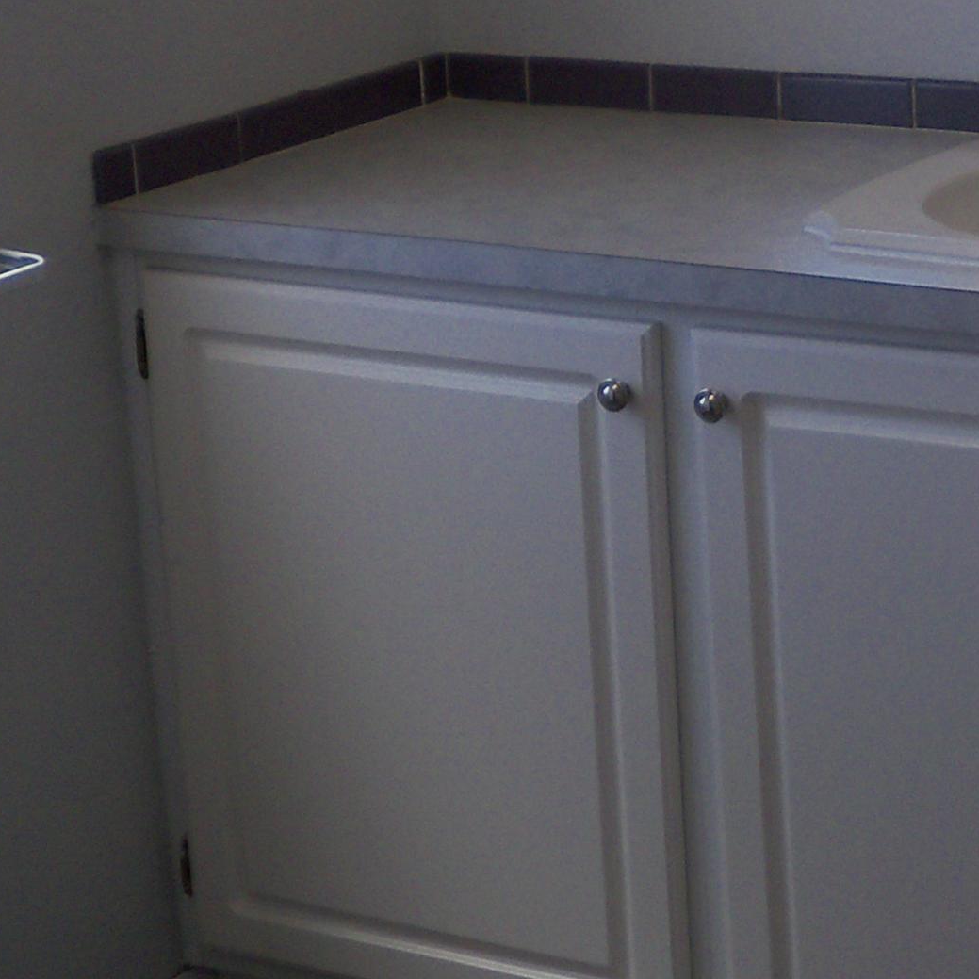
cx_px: 1114
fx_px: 3104
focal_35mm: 97
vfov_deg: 17.7
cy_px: 124
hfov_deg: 17.3
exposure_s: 1/200
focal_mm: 6.3
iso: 100
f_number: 3.5
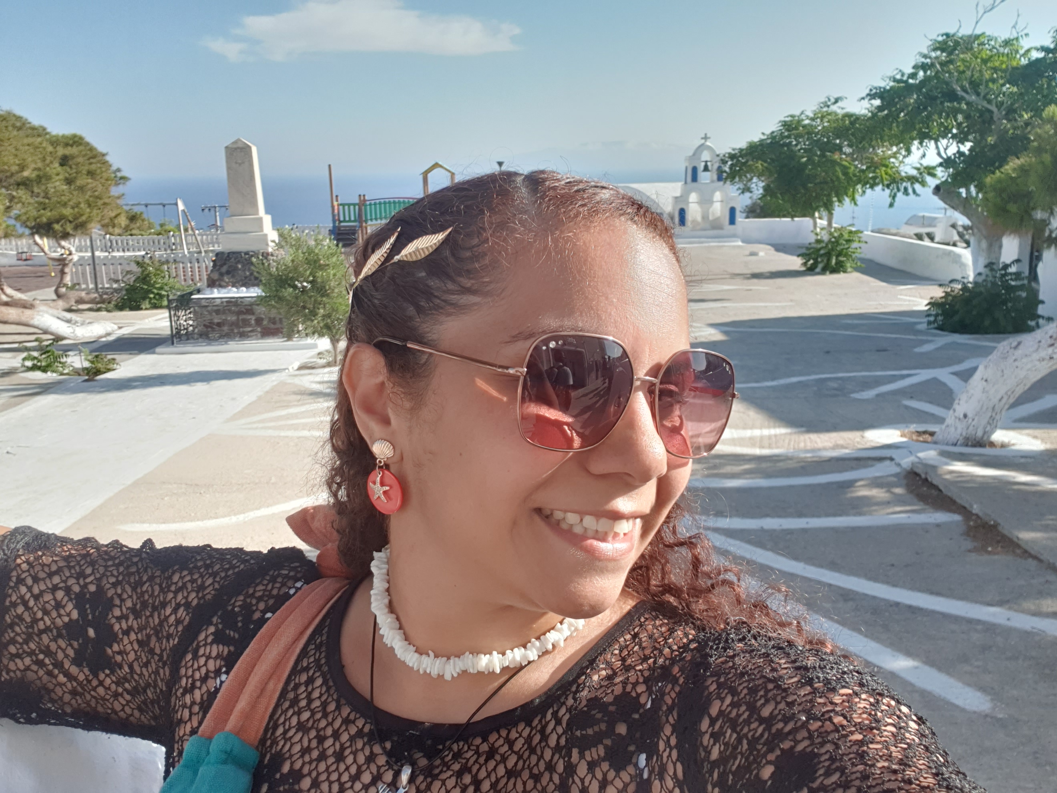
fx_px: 947
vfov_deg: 45.4
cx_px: 528
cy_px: 396
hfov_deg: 58.4
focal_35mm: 31
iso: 100
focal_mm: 2.92
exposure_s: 1/862
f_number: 1.7
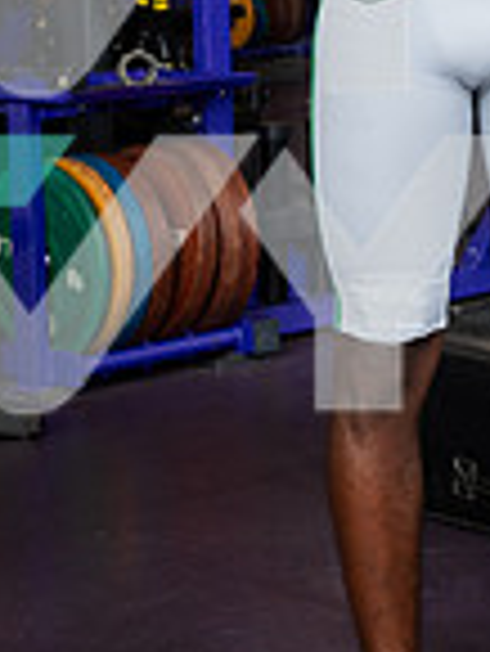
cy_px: -40
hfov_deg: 10.8
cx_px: 477
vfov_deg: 14.1
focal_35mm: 137
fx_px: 2582
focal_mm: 46
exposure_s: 1/250
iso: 800
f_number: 7.1
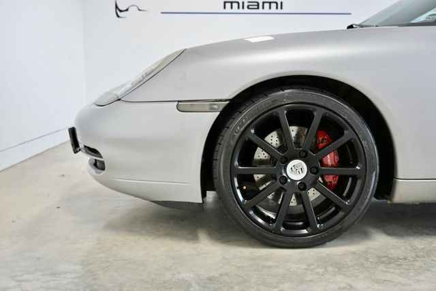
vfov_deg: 36.0
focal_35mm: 37
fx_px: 448
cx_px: 218
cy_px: 146
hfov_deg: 51.9
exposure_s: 1/320
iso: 1250
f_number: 5
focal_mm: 37
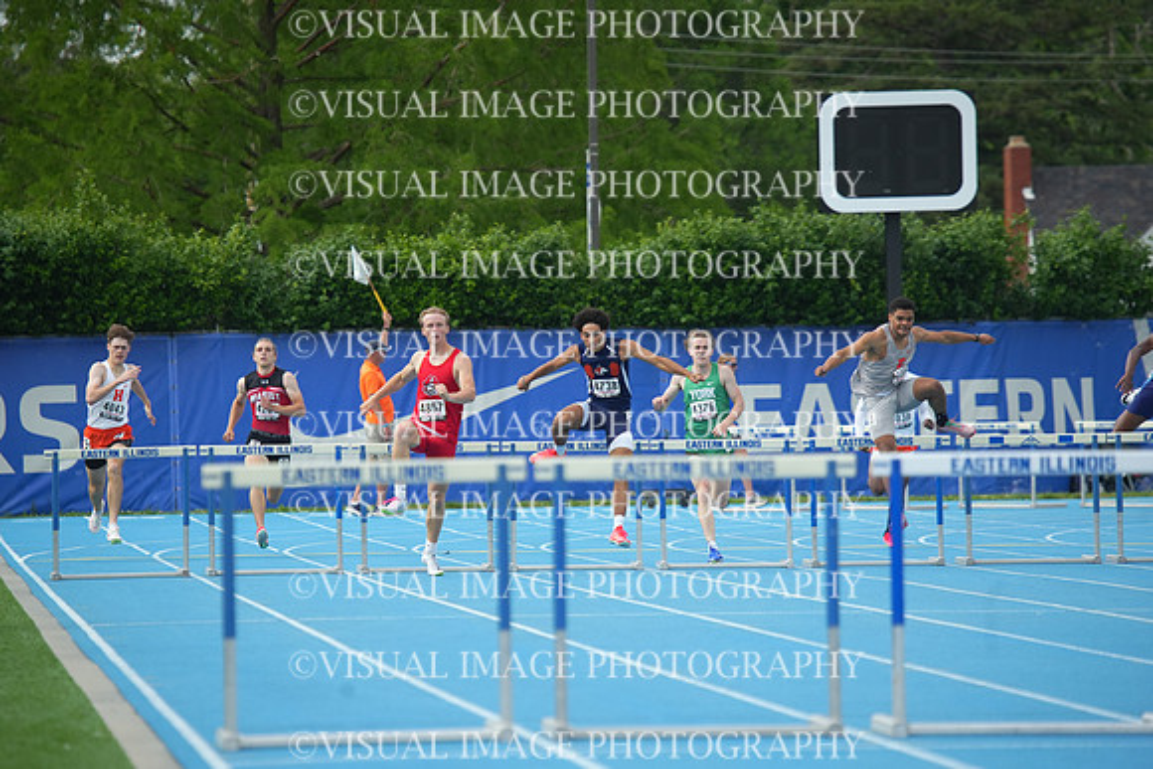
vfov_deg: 4.4
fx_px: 9930
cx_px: 576
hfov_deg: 6.6
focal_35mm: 310
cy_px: 384
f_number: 5.6
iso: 1000
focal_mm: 310
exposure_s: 1/2500
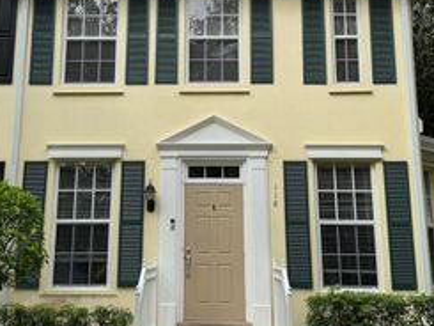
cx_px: 204
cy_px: 107
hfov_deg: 38.9
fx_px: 615
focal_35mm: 49
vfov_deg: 29.5
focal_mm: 6.76
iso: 80
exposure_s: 1/2252
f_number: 1.78
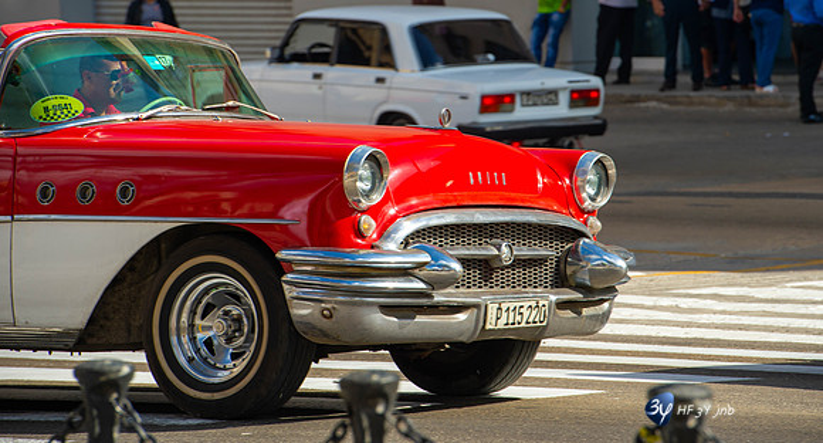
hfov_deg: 9.8
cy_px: 155
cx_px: 432
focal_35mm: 222
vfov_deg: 5.3
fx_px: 4799
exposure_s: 1/250
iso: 100
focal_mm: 200
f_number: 8
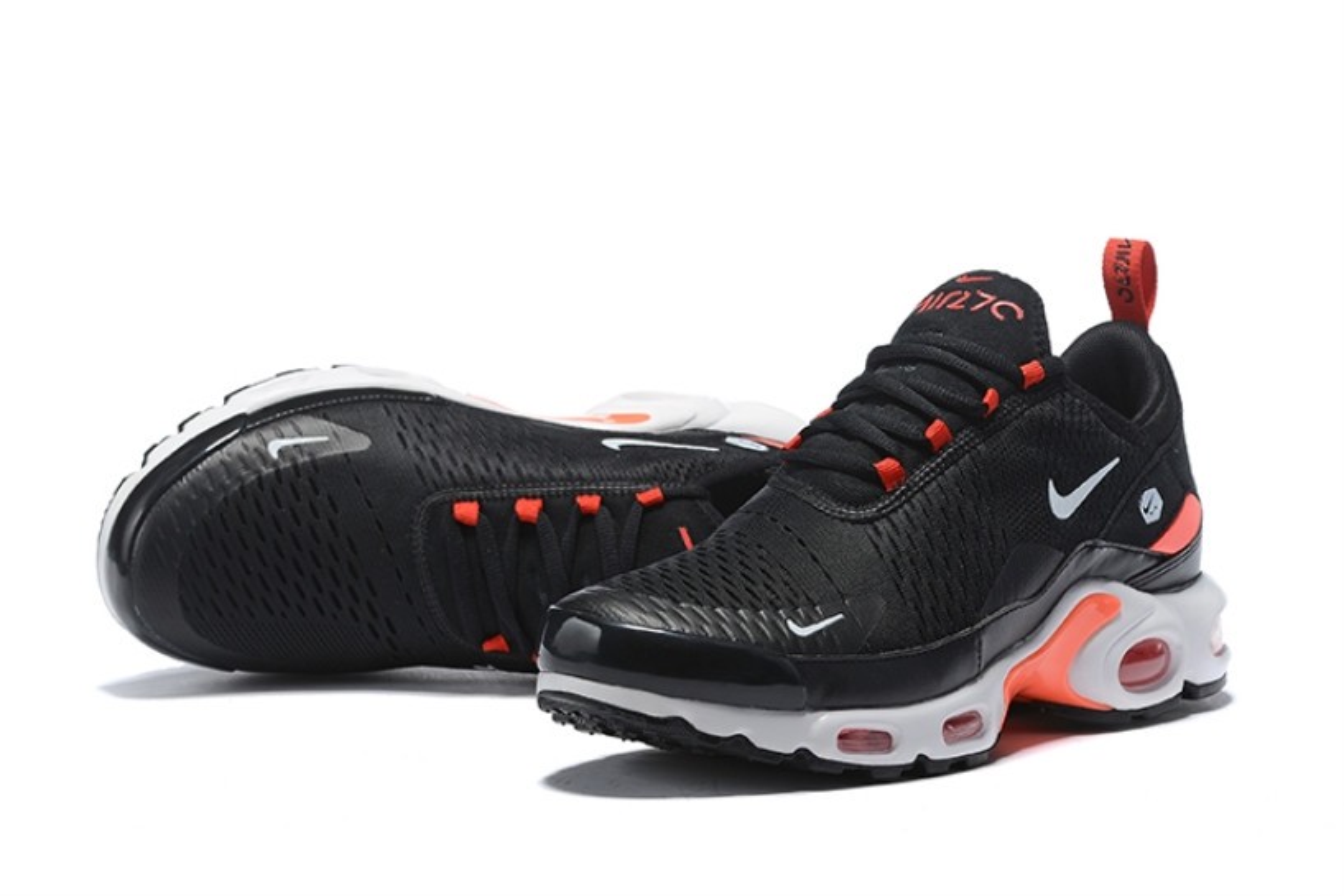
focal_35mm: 90
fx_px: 3360
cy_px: 448
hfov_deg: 22.6
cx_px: 672
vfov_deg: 15.2
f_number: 16
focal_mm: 90
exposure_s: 1/125
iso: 125
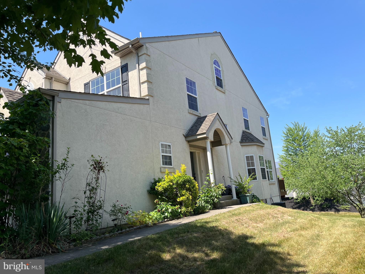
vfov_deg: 53.1
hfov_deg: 67.3
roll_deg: +5.4
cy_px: 137
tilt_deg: +11.5
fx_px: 274
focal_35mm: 26
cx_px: 182
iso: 50
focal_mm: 5.1
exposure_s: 1/1923
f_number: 1.6
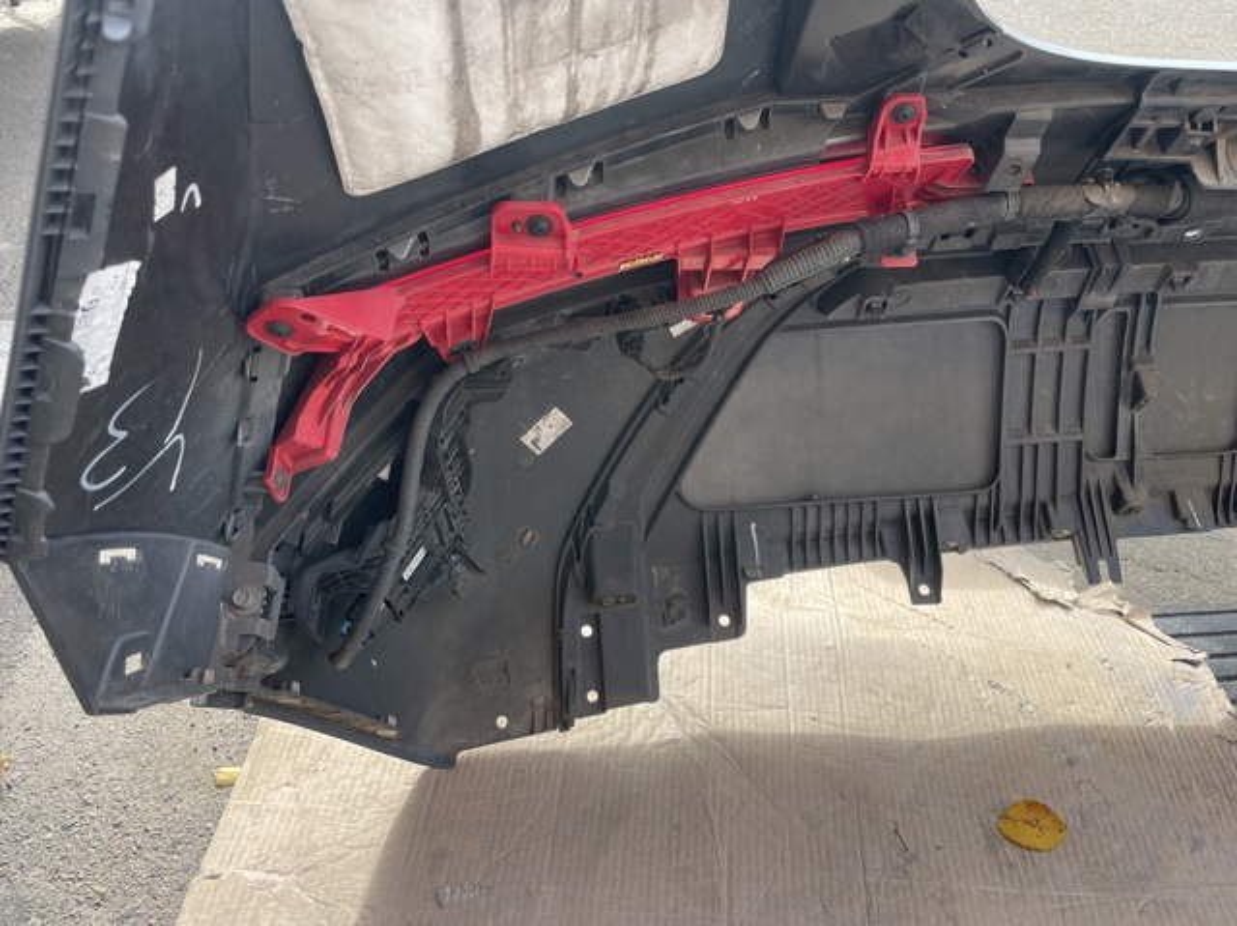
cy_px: 463
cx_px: 618
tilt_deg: -42.6
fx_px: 928
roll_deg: -1.1
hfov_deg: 67.3
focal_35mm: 26
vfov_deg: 53.0
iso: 32
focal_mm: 4.2
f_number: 1.6
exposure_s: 1/297
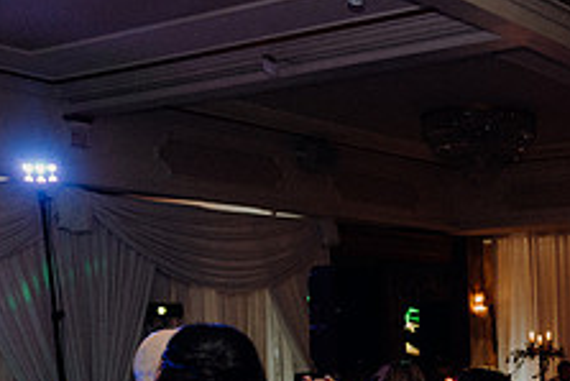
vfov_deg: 19.4
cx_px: 608
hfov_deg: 28.4
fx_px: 1030
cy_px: 485
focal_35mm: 65
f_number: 3.5
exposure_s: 1/200
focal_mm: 25
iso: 2500
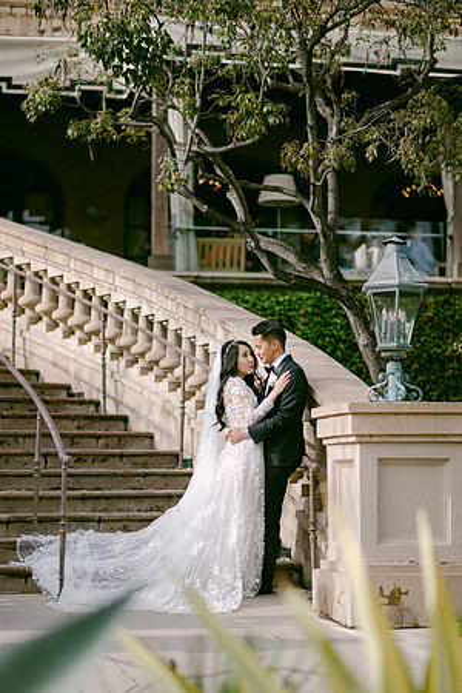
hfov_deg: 16.1
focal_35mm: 85
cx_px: 231
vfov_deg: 23.9
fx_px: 1636
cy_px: 346
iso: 100
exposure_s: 1/4000
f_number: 2
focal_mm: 85
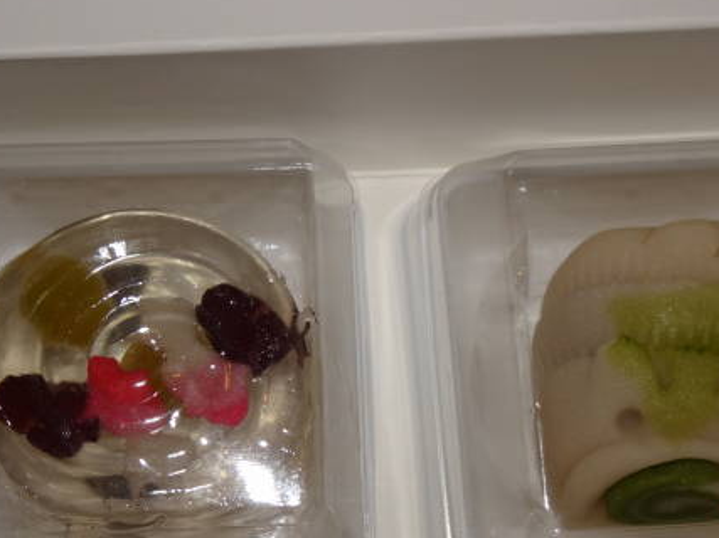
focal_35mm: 75
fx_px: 1557
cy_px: 338
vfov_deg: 19.6
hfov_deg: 26.0
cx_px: 409
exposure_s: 1/50
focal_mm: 8.51
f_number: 4.5
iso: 80
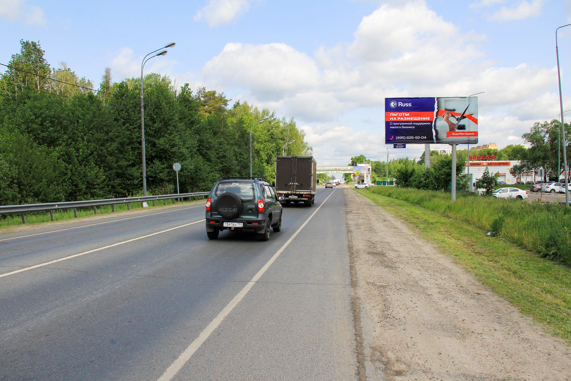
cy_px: 190
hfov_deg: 36.9
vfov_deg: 25.1
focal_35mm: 54
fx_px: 856
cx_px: 286
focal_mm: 18
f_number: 10
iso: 100
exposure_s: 1/250
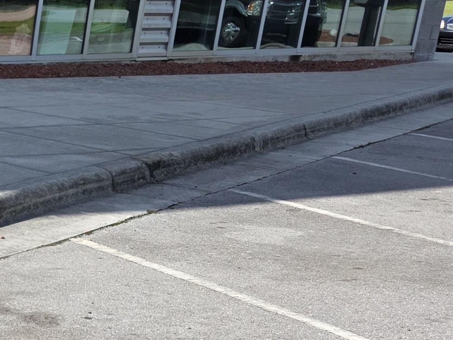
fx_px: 1243
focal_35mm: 95
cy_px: 433
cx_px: -458
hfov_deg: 16.0
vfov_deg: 14.9
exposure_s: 1/3628
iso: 80
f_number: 1.7
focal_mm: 6.3
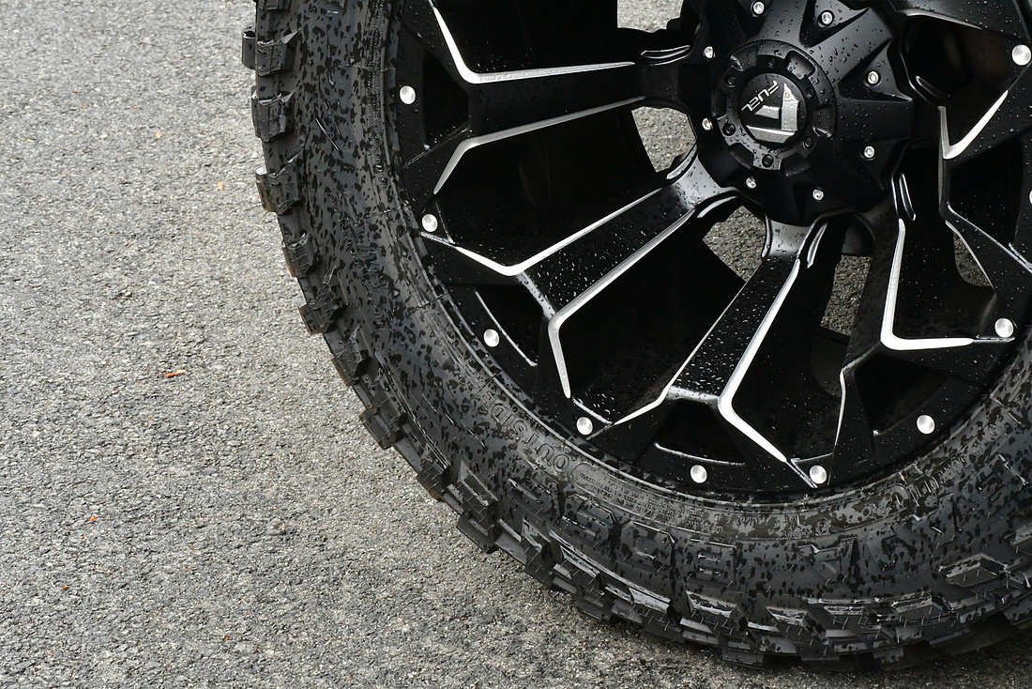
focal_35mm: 120
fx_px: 3441
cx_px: 516
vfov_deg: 11.4
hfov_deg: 17.1
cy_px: 344
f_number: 16
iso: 6400
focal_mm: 80
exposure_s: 1/80
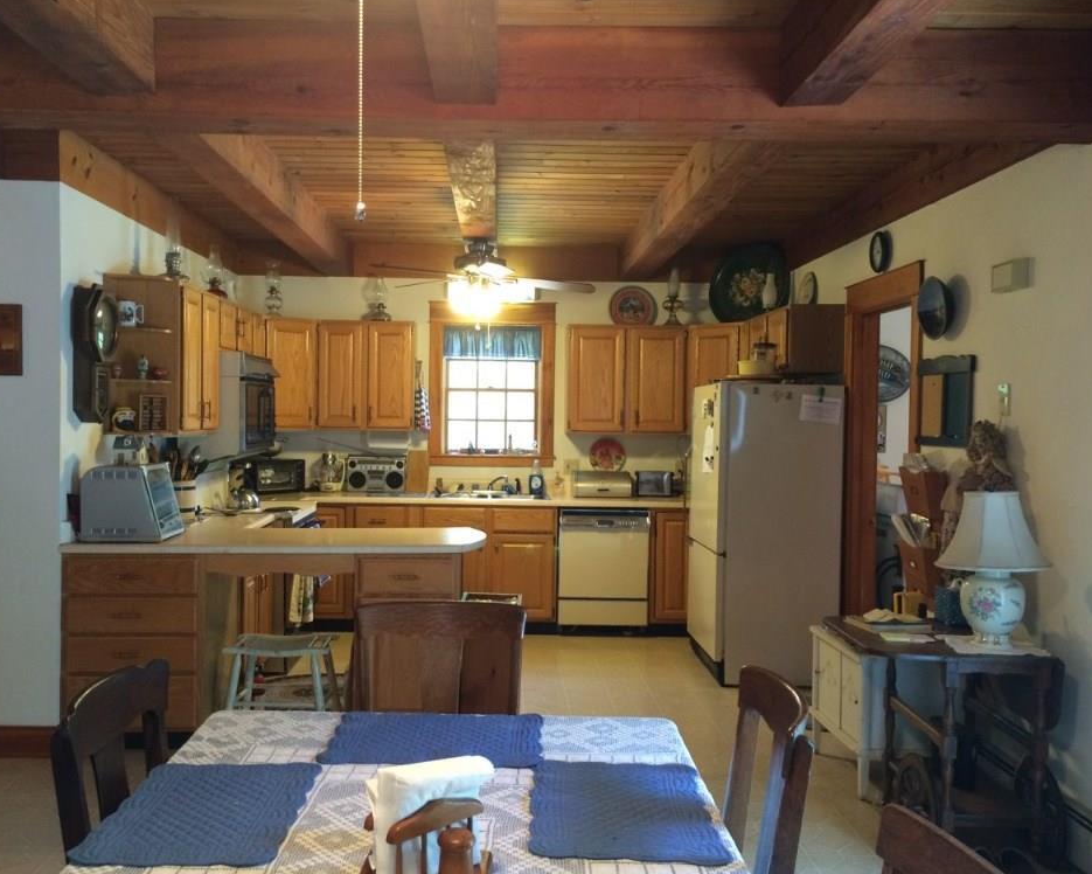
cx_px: 508
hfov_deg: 57.1
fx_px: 1002
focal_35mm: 31
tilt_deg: -3.1
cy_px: 444
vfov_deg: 47.1
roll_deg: -0.8
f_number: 2.2
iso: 125
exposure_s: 1/30
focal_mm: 4.15
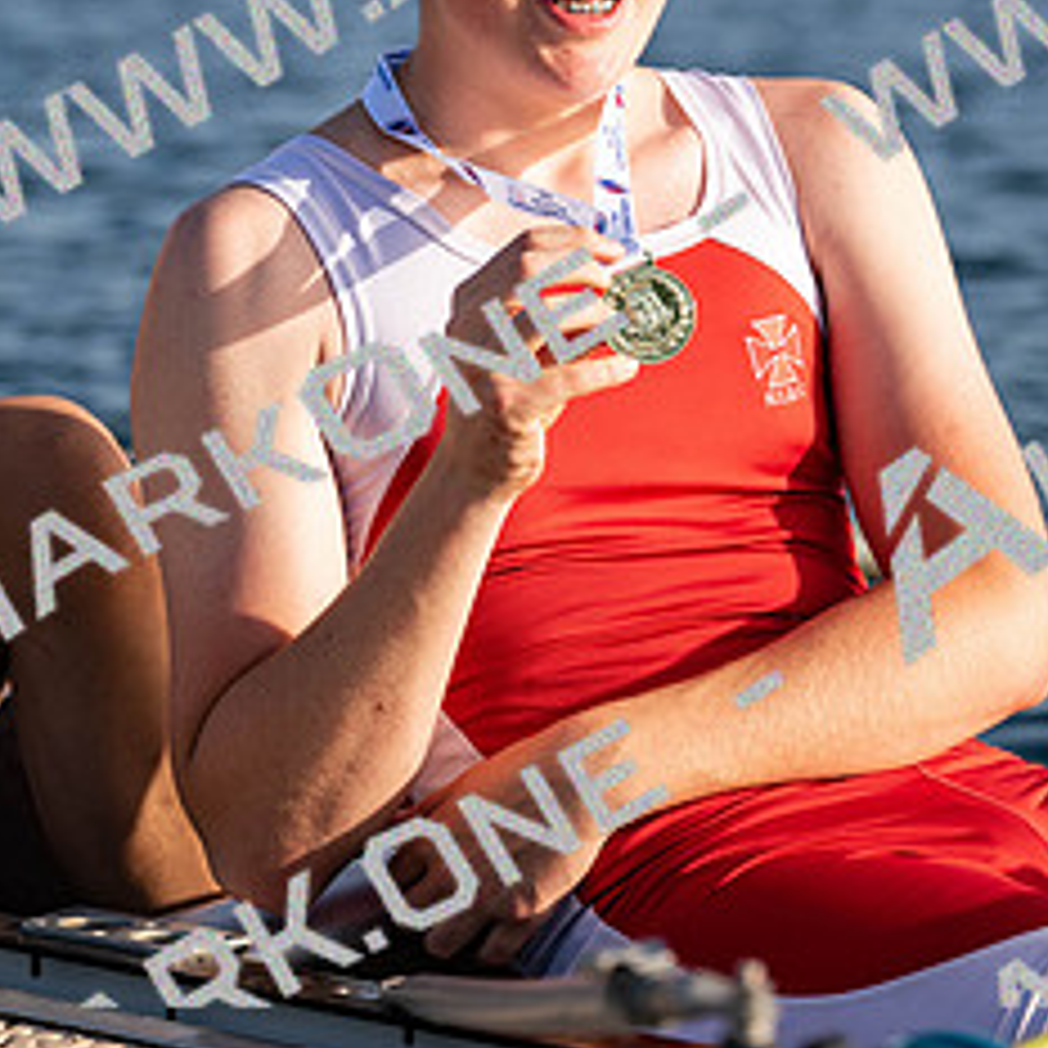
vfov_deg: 11.8
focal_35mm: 148
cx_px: 495
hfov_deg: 11.8
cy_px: 236
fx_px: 5069
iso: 64
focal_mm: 70
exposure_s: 1/1600
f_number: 2.8
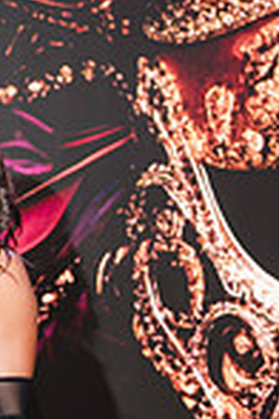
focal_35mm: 107
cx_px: -117
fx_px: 1244
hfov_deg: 12.3
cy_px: 416
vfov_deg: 18.6
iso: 800
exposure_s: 1/125
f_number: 2.8
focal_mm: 35
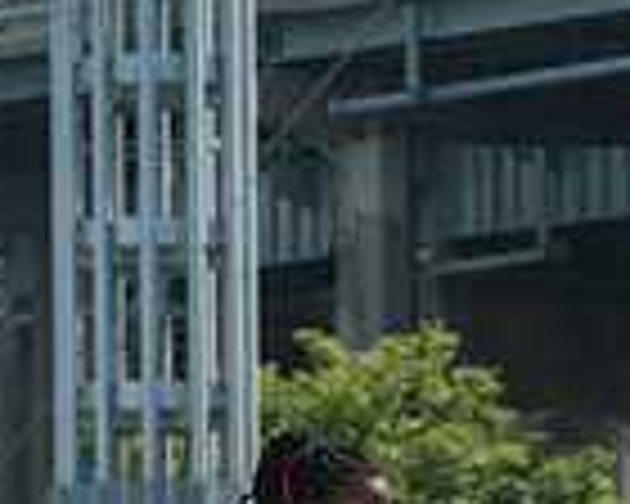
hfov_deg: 4.6
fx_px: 7812
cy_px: 682
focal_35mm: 419
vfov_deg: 3.7
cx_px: 338
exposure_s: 1/640
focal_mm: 105
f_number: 5.6
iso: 160
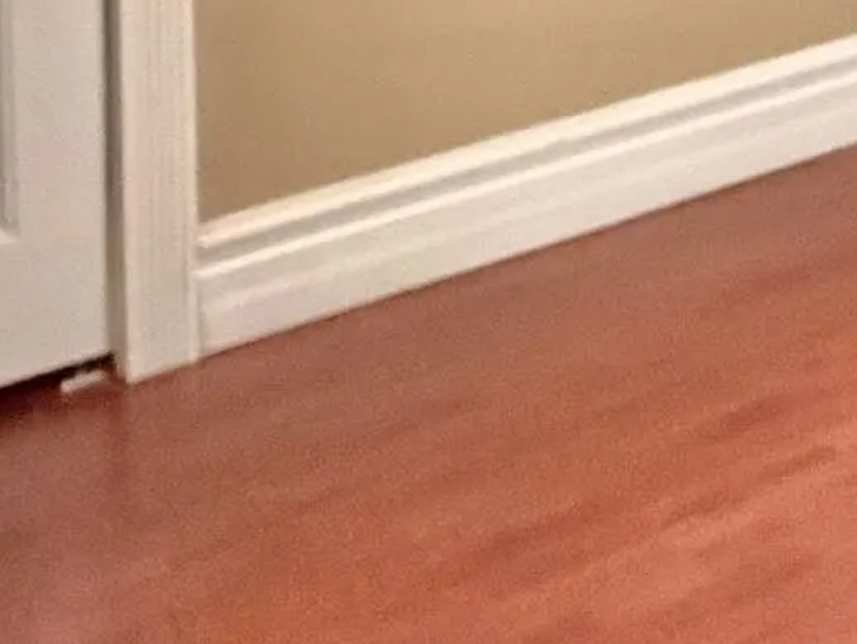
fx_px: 2056
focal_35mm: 83
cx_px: 1469
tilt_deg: -0.1
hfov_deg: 19.0
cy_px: -652
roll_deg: +1.7
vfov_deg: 14.6
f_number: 2.2
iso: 2000
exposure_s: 1/30
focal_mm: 2.22
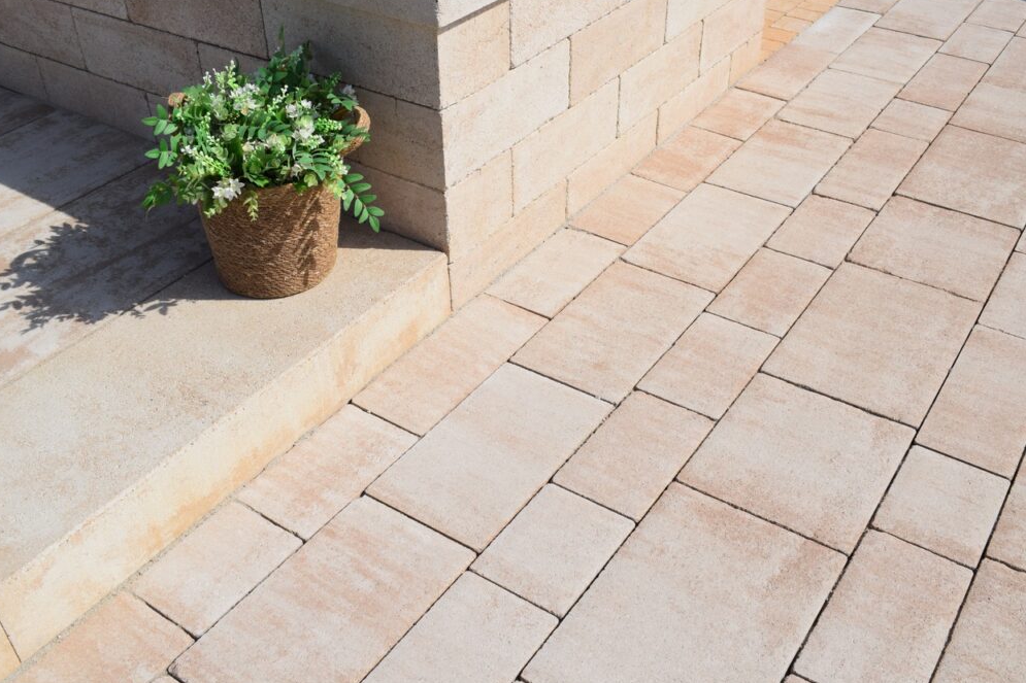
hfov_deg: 53.8
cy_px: 337
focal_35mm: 36
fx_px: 1012
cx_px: 516
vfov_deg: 37.3
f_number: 10
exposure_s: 1/400
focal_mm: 23
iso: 200
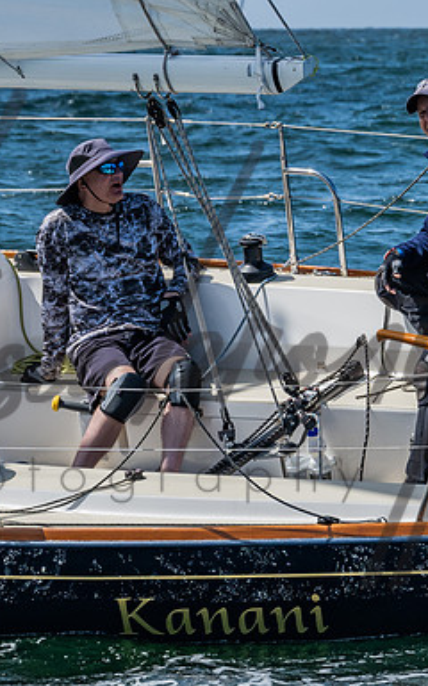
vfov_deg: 6.6
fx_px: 5965
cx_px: 353
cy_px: 126
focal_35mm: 319
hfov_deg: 4.1
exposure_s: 1/1600
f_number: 6.3
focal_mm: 110
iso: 200
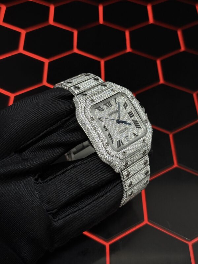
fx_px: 366
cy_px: 132
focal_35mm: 48
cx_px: 99
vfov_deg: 39.7
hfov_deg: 30.3
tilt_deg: -49.0
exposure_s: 1/60
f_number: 1.78
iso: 100
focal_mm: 6.76
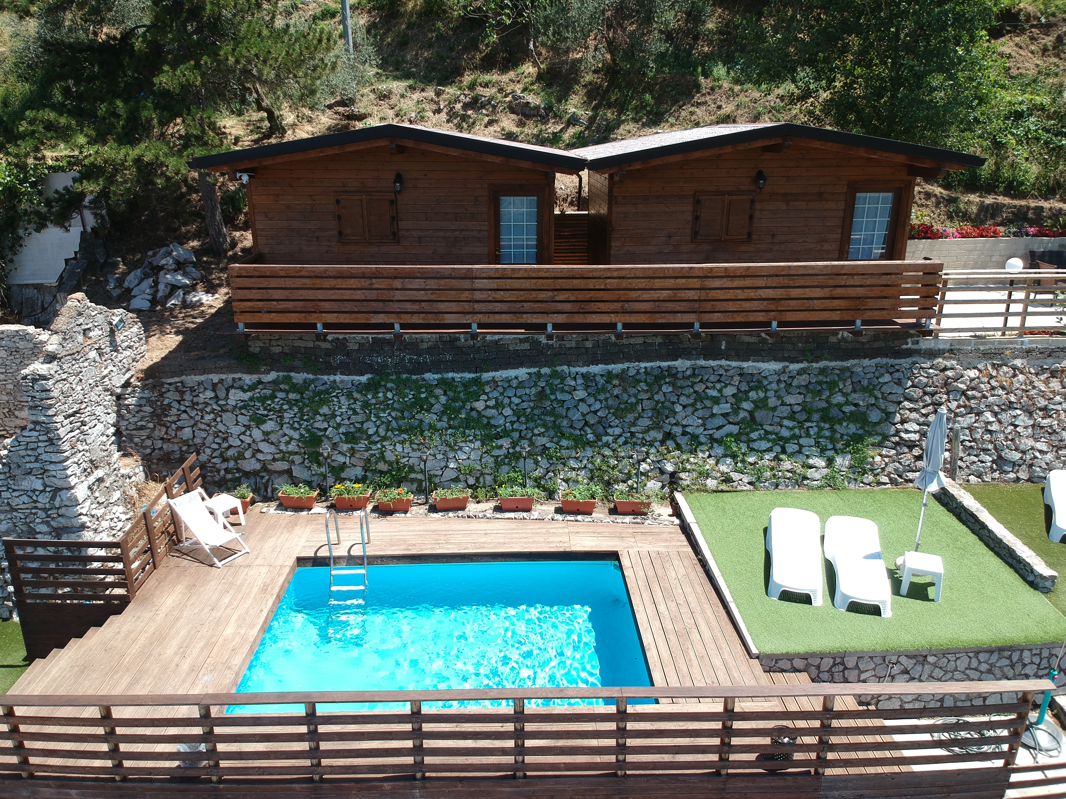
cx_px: 533
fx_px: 770
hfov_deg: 69.4
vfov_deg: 54.9
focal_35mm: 25
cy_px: 400
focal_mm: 4.49
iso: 100
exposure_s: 1/640
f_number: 2.6
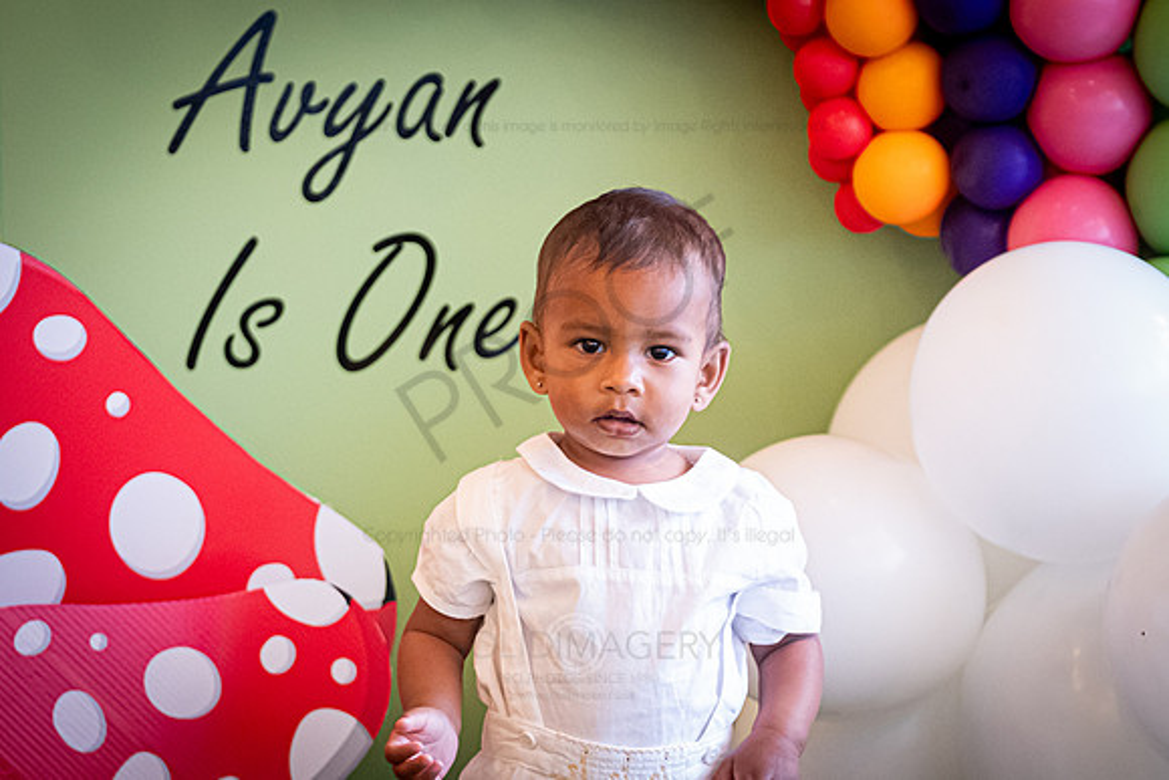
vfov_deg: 7.5
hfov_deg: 11.2
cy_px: 461
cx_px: 516
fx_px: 5979
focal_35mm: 184
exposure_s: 1/60
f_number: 2.8
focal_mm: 90.6
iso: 4000
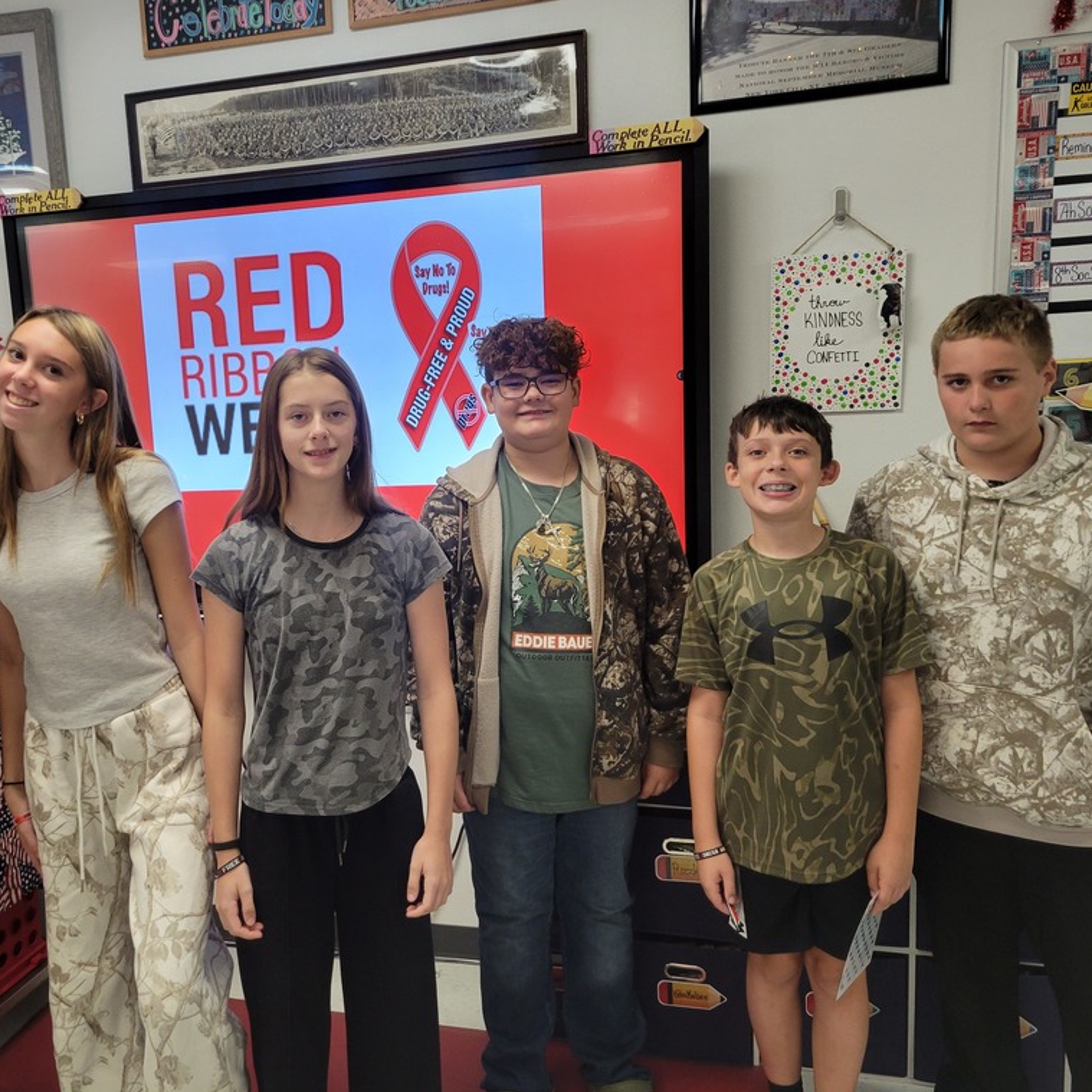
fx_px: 1106
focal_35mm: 31
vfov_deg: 52.5
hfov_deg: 51.9
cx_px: 396
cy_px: 544
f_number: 1.8
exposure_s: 1/60
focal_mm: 5.4
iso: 160
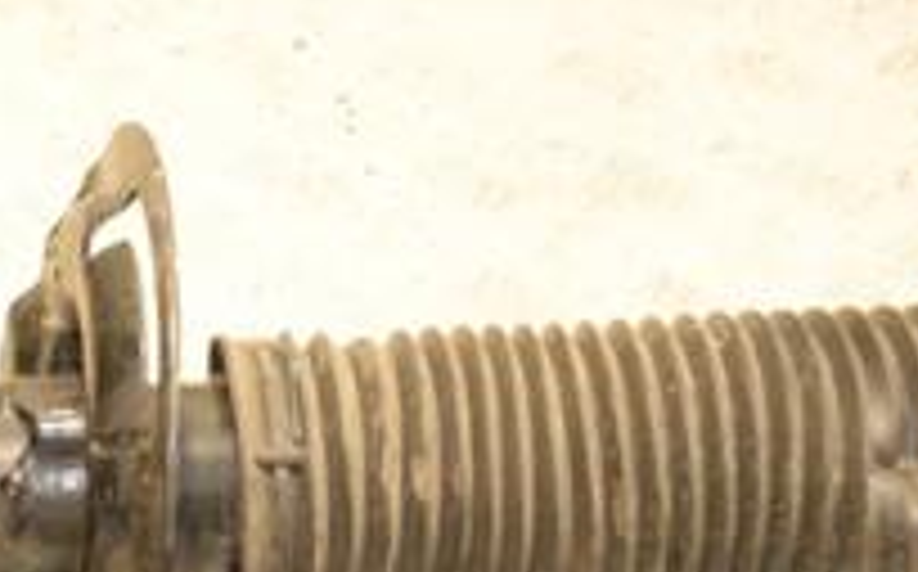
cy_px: 428
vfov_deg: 11.1
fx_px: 2924
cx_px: 94
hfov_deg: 17.6
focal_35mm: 117
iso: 800
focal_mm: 26
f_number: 5
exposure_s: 1/100
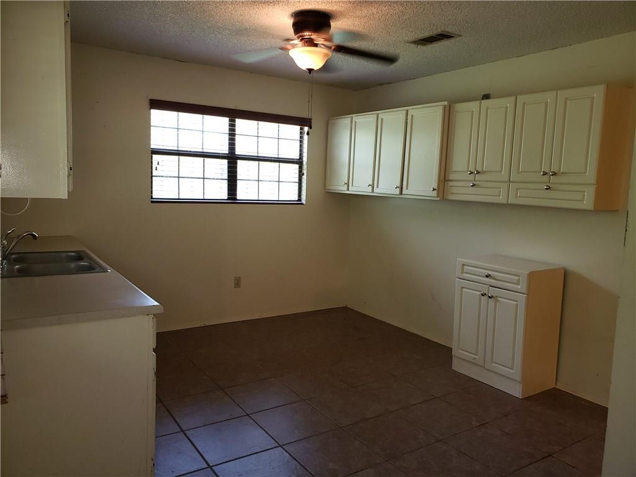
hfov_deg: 67.3
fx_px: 478
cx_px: 318
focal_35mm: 26
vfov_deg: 53.1
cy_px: 238
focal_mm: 4.3
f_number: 2.4
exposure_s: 1/24
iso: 80
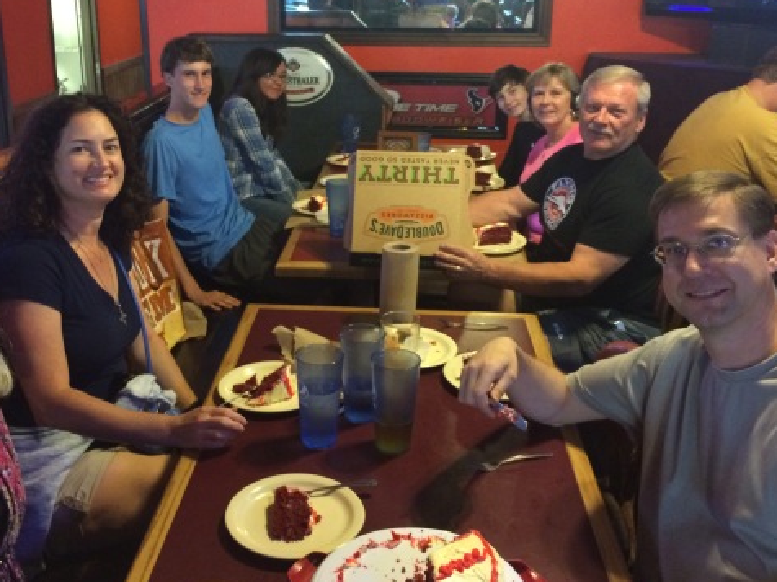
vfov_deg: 36.7
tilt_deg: -20.0
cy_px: 240
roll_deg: +0.3
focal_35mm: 39
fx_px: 875
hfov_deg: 47.8
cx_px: 343
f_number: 2.2
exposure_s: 1/15
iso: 320
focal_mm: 4.15
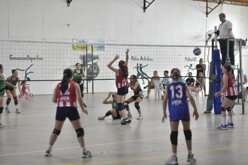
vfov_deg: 18.2
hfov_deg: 27.0
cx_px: 124
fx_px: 517
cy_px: 82
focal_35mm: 75
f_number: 1.8
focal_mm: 50
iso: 3200
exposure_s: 1/2500
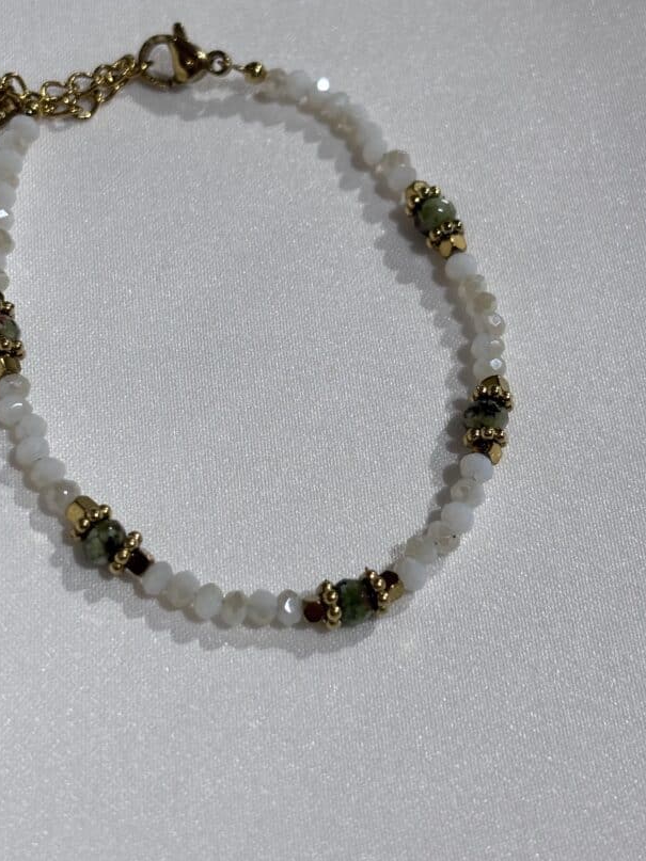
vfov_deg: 29.4
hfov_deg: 22.2
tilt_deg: -55.9
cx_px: 279
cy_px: 384
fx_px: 1643
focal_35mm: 66
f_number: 1.6
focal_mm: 5.96
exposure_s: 1/244
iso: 32
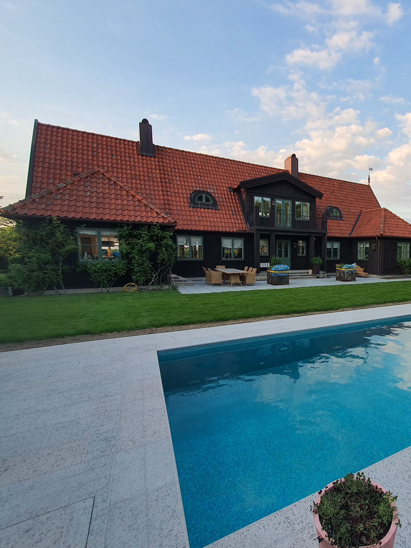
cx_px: 347
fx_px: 285
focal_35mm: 18
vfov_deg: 87.8
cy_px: 277
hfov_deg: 63.3
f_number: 2.2
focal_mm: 1.8
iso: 50
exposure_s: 1/198
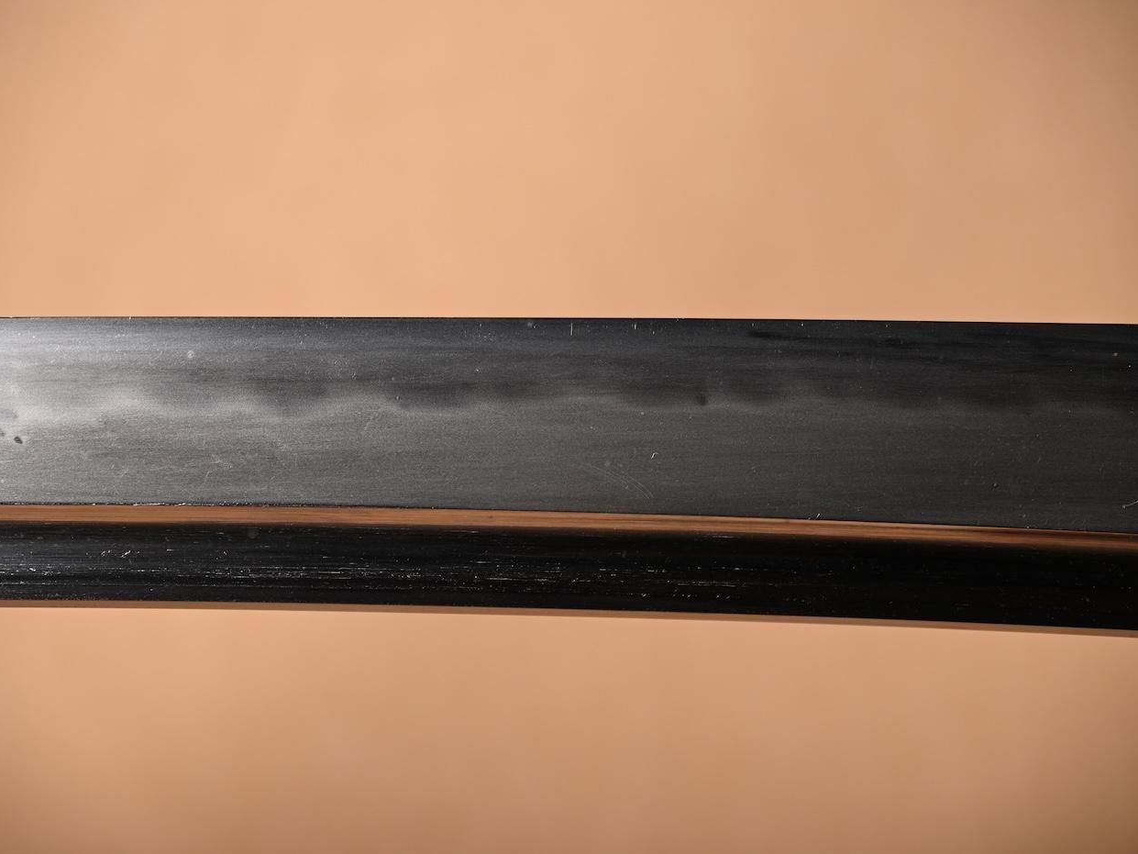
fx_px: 5081
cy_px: 427
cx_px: 536
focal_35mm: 155
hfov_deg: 12.8
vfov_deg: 9.6
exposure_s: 1/3
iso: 100
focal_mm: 95
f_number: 5.6
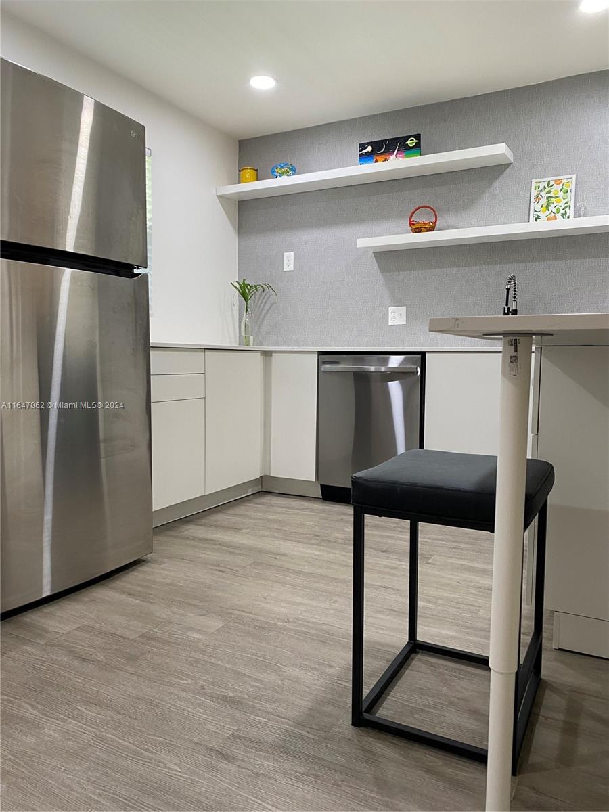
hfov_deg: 53.1
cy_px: 406
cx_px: 304
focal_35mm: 26
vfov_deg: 67.3
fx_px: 610
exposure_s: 1/60
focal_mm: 4.25
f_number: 1.8
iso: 100
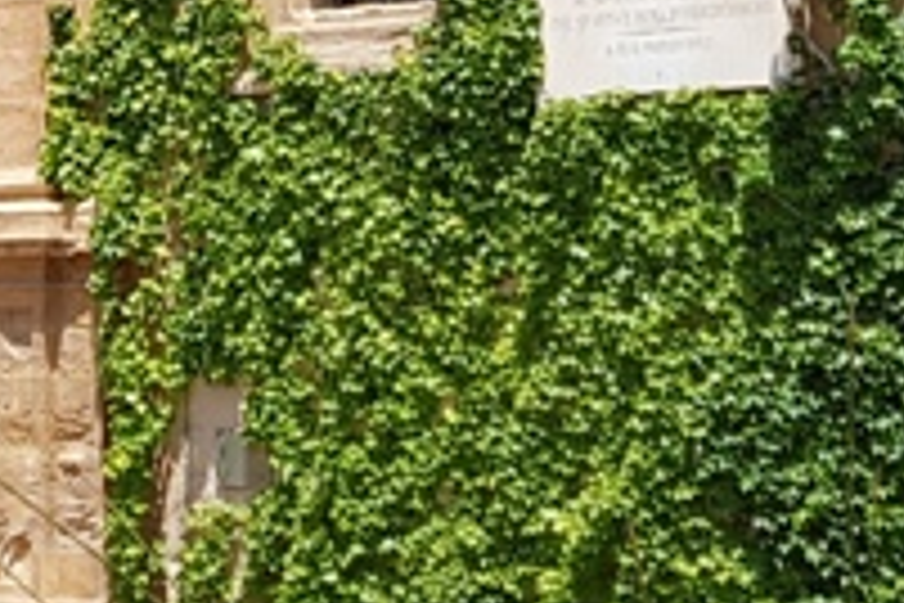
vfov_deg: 9.3
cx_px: -288
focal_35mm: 138
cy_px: -648
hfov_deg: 14.2
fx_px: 3465
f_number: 1.7
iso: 50
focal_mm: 4.2
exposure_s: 1/1312
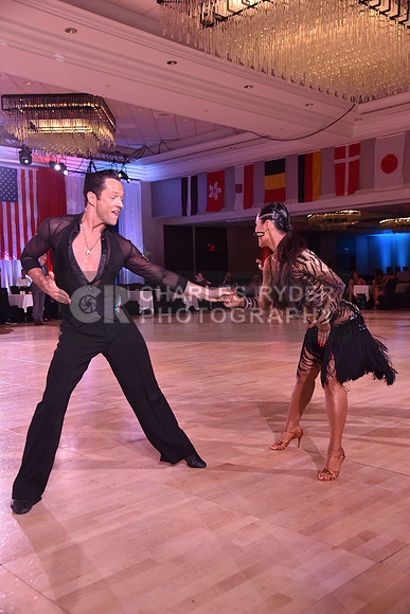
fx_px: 598
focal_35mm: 35
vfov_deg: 54.4
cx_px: 205
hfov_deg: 37.9
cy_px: 307
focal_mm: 35
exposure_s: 1/250
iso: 1250
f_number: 4.5
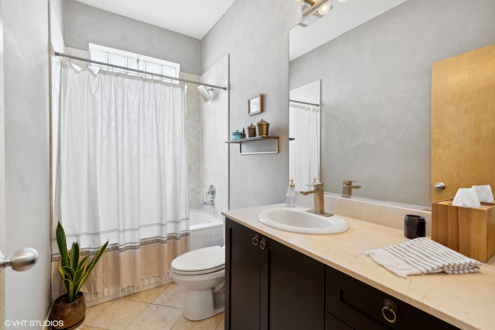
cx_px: 248
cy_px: 165
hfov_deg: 96.7
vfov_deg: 73.7
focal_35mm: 16
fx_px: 220
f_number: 8
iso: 320
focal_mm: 16
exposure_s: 1/10
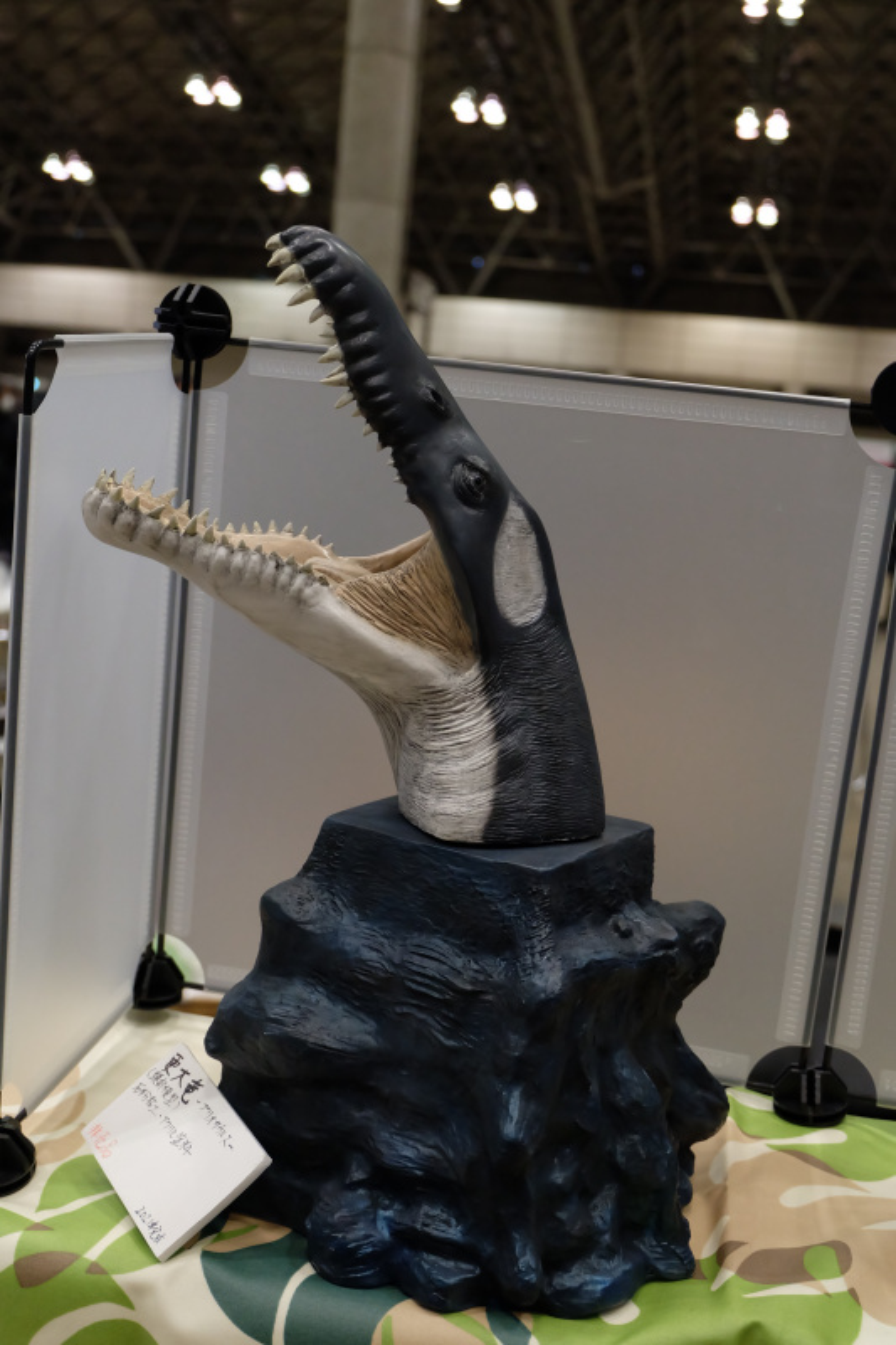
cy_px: 672
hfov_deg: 33.4
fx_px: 1494
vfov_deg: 48.5
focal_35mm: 40
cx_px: 448
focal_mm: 26.9
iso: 2500
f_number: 4.5
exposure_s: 1/125
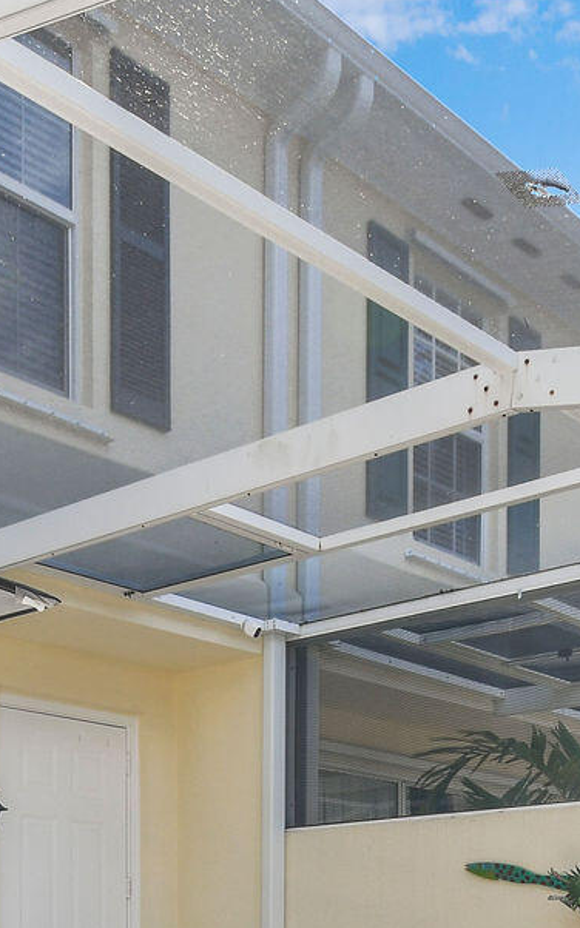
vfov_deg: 34.7
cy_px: 963
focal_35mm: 52
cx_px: 128
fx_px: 1316
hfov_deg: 24.5
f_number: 11
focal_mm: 10
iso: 100
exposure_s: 1/25
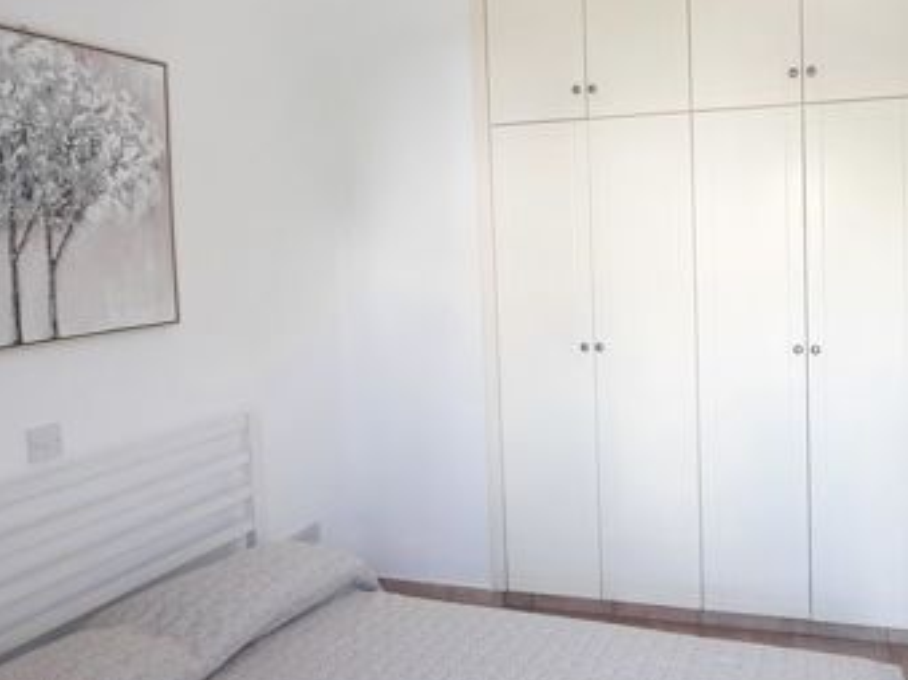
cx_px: 615
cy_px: 270
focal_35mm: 27
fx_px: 708
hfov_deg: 63.5
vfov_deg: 51.0
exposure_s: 1/50
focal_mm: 1.74
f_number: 2.2
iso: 80
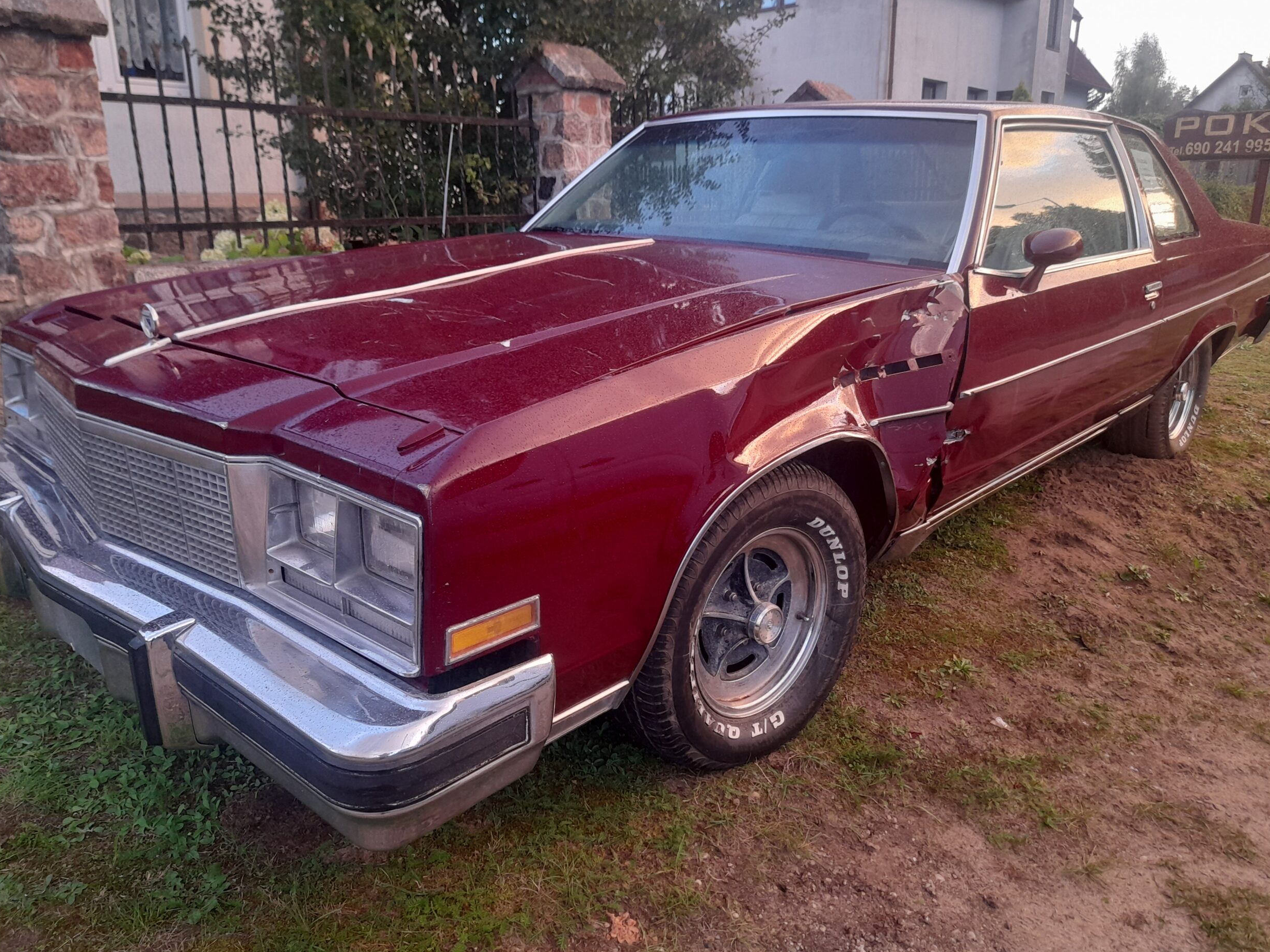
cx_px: 624
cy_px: 477
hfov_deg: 67.3
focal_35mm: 26
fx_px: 954
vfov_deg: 53.1
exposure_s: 1/50
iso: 200
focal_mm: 4.6
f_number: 2
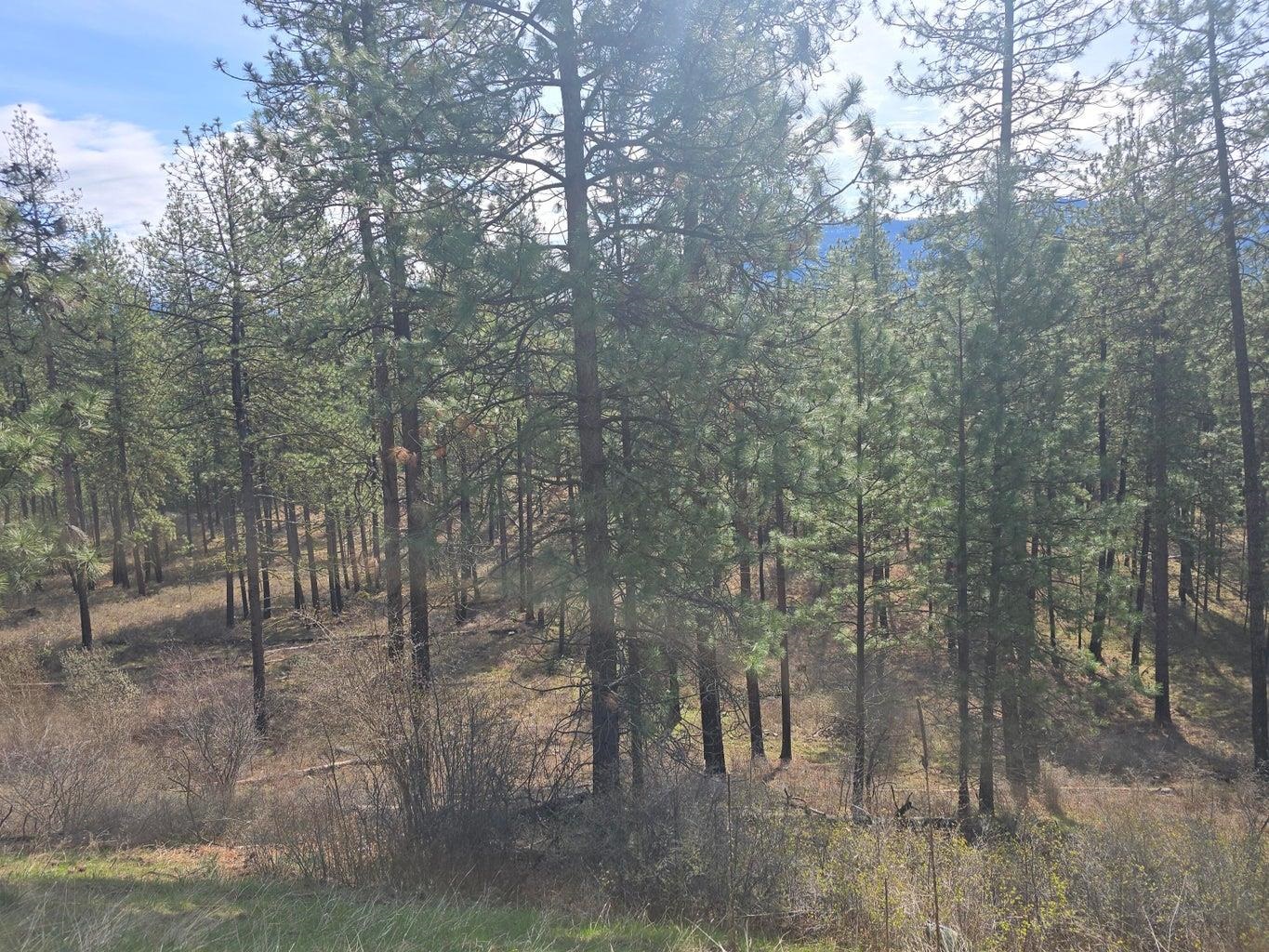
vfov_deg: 58.9
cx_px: 634
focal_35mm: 23
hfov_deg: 73.9
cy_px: 476
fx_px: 843
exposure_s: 1/814
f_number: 1.7
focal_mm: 6.3
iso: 12
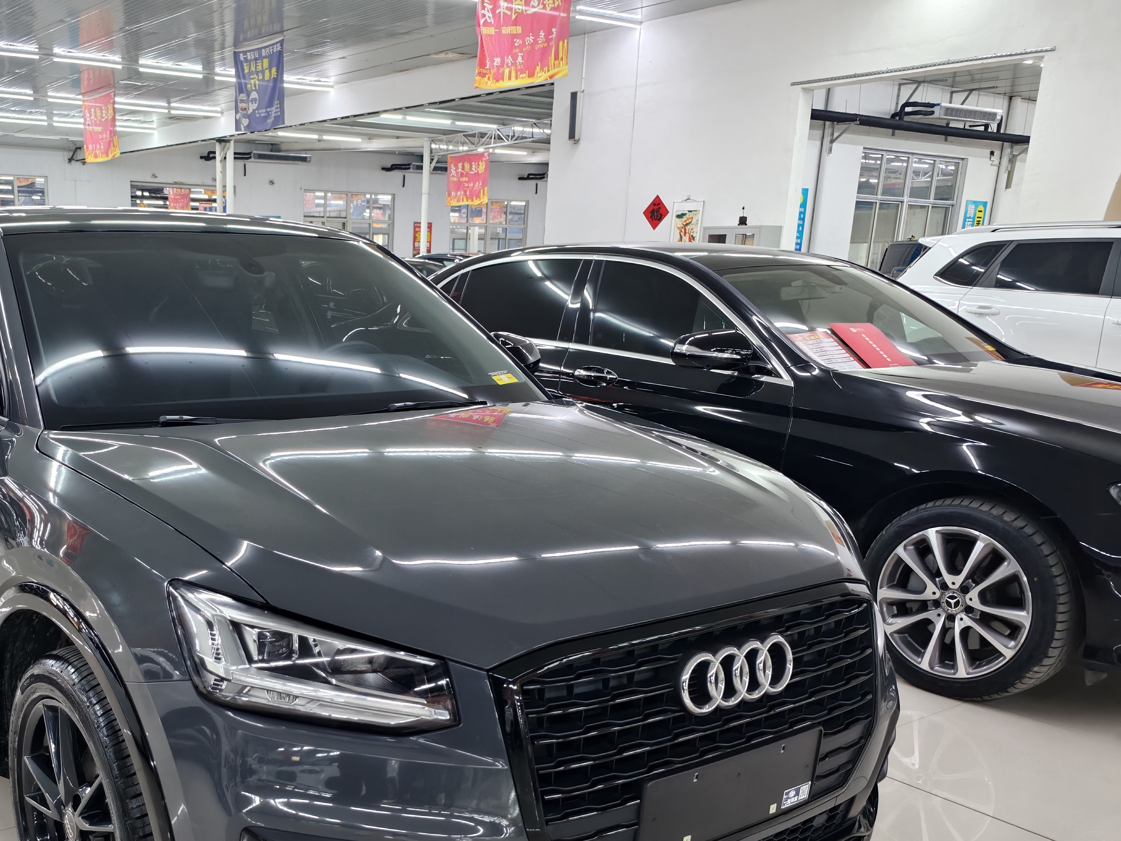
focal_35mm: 34
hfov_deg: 52.3
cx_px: 325
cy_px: 612
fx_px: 1101
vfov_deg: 40.8
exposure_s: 1/100
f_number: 1.57
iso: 226
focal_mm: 5.6
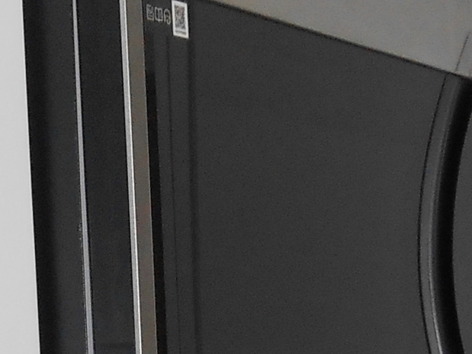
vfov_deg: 9.0
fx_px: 2031
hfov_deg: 13.2
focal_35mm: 149
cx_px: 153
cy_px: 835
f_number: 3.8
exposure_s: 1/25
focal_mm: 5.3
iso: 200
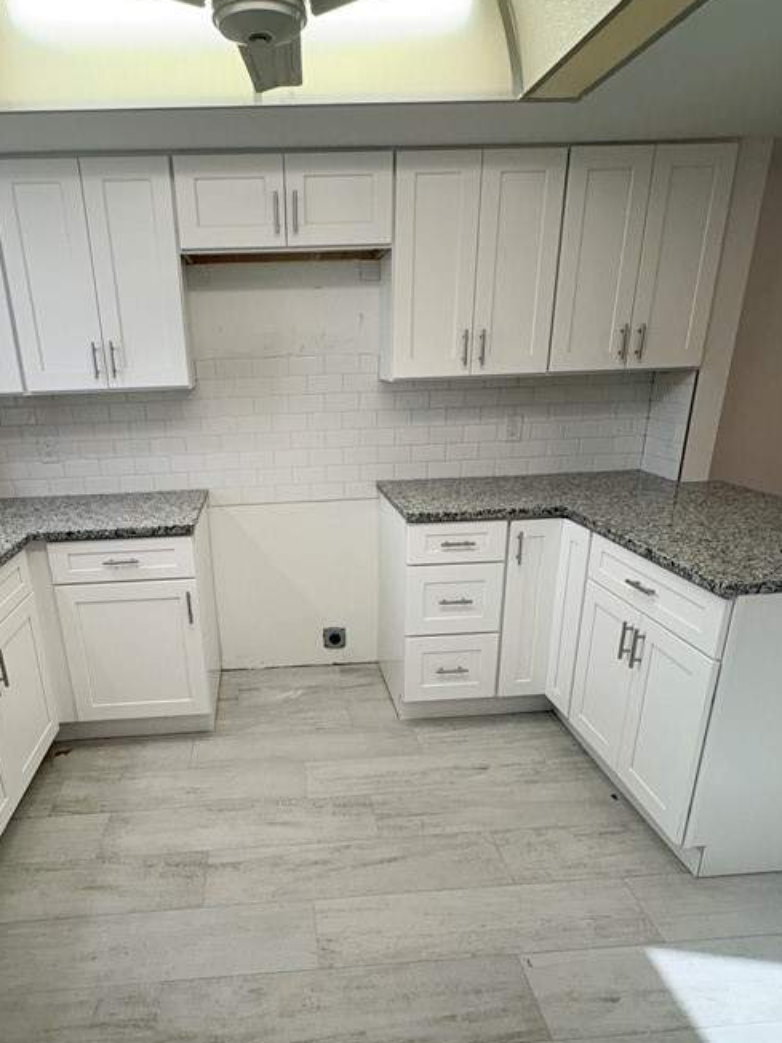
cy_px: 605
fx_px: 663
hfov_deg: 60.4
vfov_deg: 75.8
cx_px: 302
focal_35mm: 22
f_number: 2.2
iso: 64
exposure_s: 1/120
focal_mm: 2.22
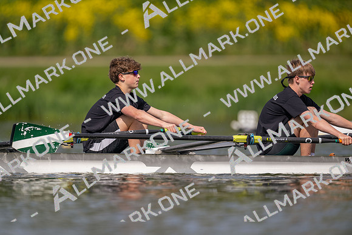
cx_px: 176
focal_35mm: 600
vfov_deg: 2.3
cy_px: 118
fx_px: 5868
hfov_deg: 3.4
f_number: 4
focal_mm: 600
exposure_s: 1/2500
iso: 250
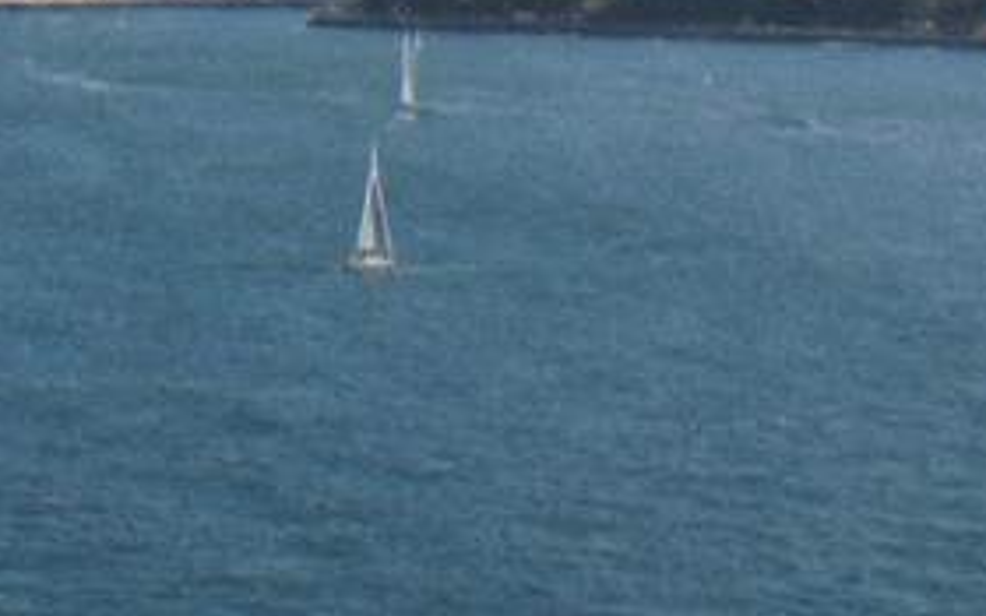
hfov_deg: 12.8
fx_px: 4380
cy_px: 213
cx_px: 419
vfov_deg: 8.0
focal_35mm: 163
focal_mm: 35
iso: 500
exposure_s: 1/320
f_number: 10
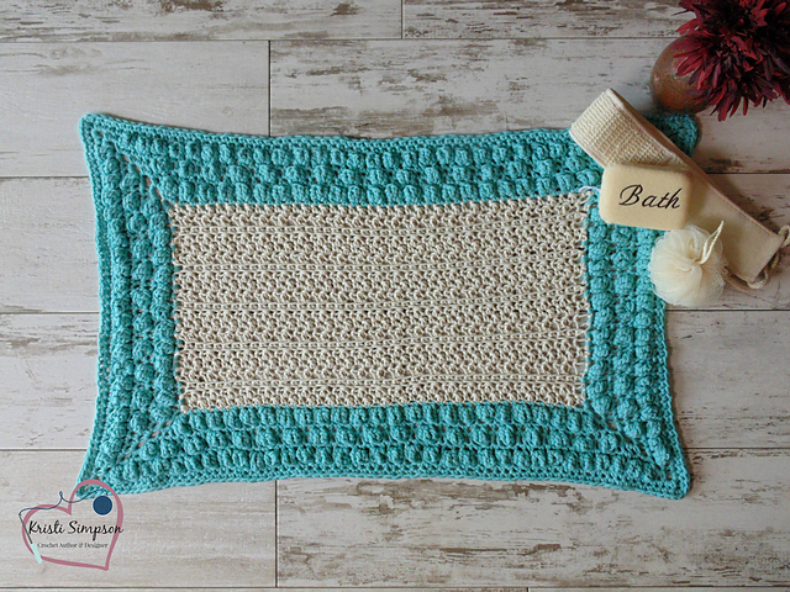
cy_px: 296
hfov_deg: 54.0
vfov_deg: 41.8
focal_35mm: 34
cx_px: 395
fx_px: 776
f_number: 3.4
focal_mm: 6.2
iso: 250
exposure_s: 1/30
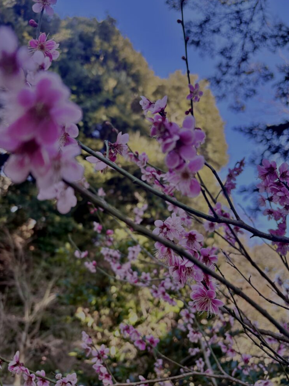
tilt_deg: +25.5
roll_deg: -3.6
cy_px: 190
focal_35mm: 27
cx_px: 146
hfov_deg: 51.4
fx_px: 300
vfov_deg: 65.3
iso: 64
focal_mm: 5.96
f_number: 1.6
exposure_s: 1/317
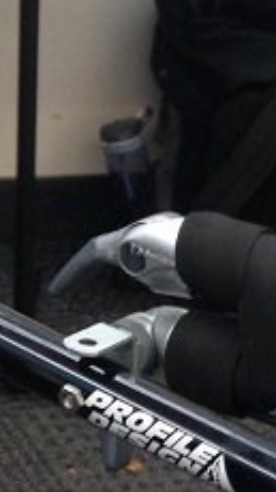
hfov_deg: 8.0
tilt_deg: -31.3
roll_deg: -11.6
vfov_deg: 14.3
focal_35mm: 146
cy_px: 589
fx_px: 1904
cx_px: 488
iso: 80
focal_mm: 4.12
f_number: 2.4
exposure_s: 1/20
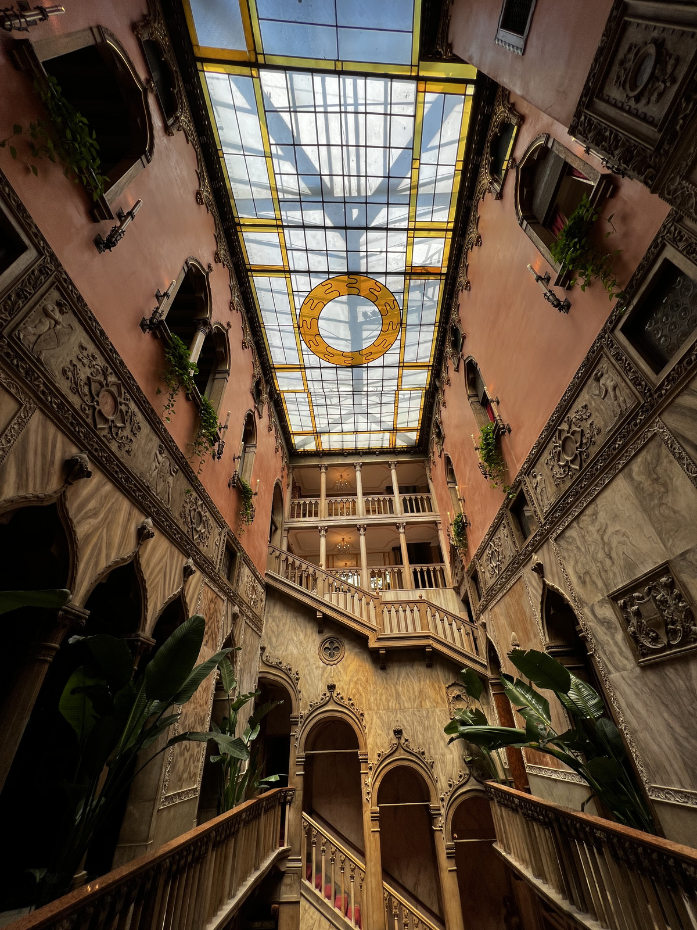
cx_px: 348
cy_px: 465
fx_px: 349
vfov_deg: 106.2
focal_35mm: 13
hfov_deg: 89.9
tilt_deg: +37.0
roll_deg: +2.0
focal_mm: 1.57
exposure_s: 1/453
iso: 32
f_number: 1.8
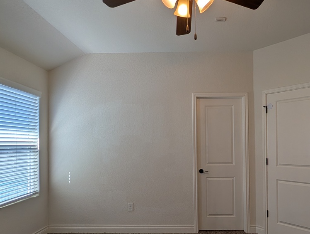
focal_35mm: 23
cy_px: 143
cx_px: 184
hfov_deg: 73.2
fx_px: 206
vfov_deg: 58.4
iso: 37
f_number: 1.7
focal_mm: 2.02
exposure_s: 1/318
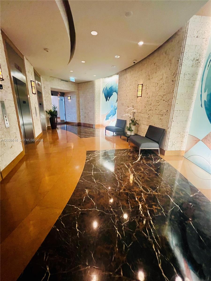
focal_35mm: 13
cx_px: 106
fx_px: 106
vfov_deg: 106.2
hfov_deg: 89.9
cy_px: 140
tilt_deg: -15.1
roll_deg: -0.3
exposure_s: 1/60
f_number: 1.8
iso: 800
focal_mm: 1.57
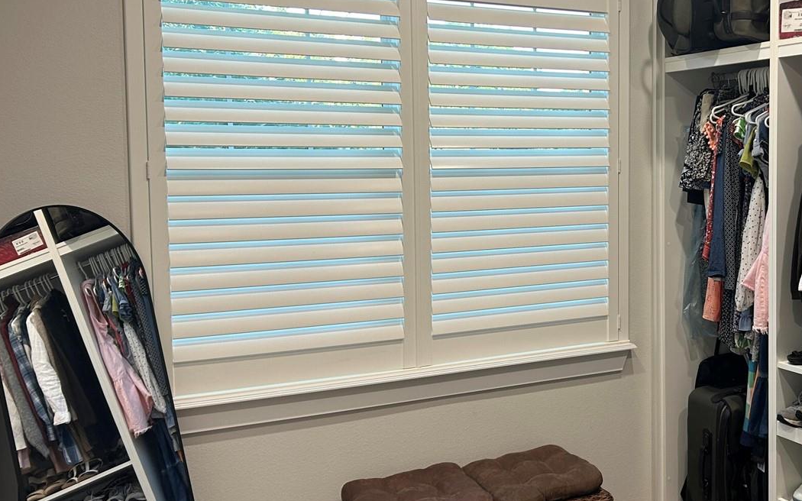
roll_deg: +0.4
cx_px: 580
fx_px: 918
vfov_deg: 30.5
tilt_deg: -4.2
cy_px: 212
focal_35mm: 42
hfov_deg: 45.9
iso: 80
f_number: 1.5
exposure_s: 1/120
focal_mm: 5.7
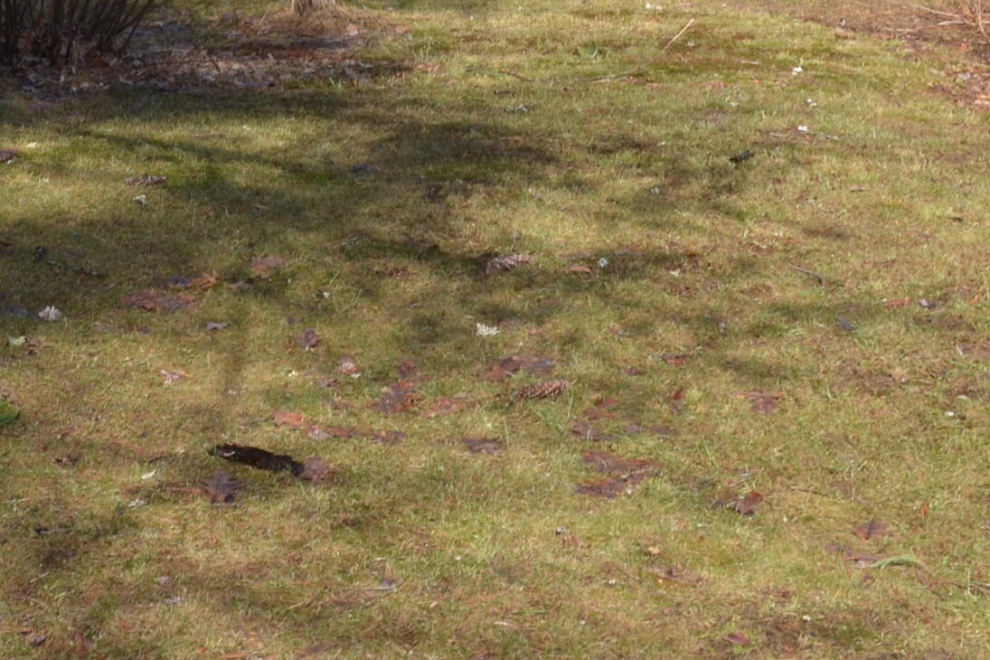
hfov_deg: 24.3
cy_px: -132
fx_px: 2255
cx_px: 185
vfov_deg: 16.0
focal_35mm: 82
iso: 100
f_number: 6.3
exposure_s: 1/200
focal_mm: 20
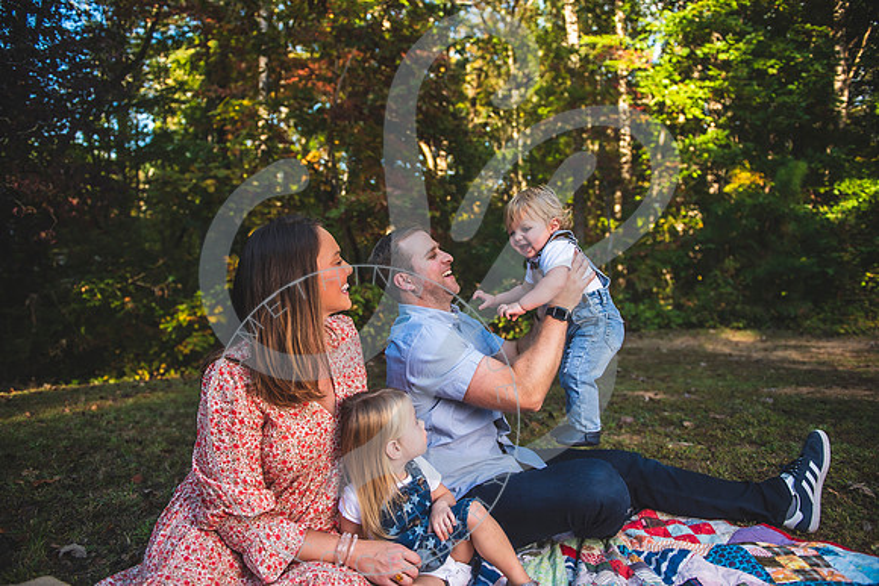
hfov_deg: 73.7
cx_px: 440
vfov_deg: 53.2
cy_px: 293
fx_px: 586
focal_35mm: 24
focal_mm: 24
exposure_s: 1/400
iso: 100
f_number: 2.8
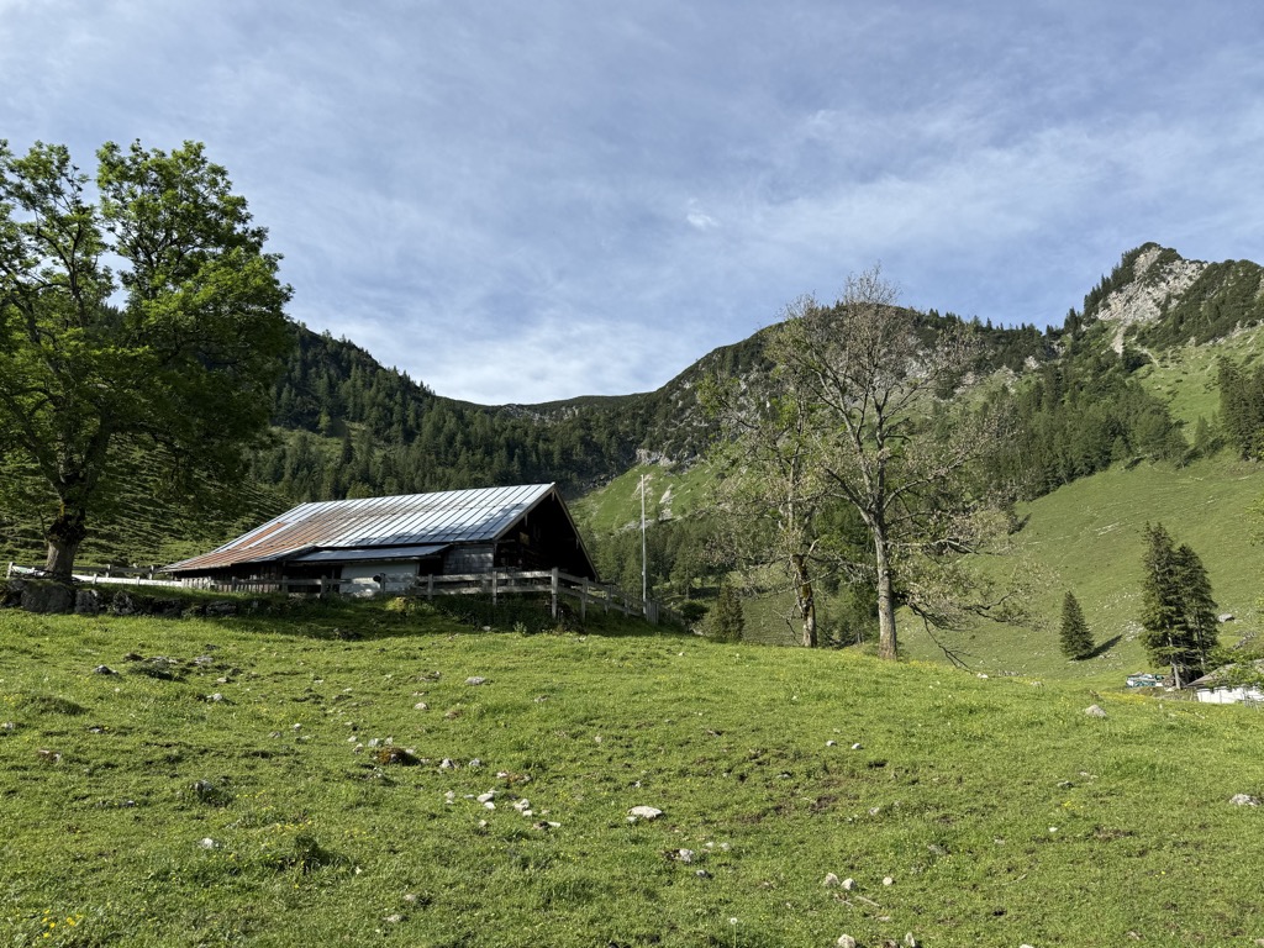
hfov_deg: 71.6
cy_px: 474
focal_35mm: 24
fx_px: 876
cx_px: 632
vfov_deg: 56.8
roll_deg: +1.2
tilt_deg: +16.6
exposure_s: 1/4167
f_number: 1.78
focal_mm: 6.76
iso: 80
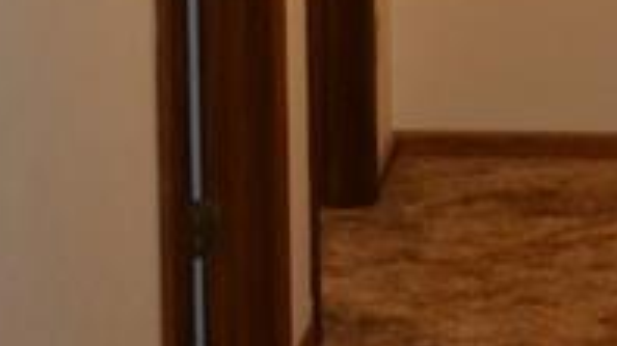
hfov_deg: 14.6
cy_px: -483
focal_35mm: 146
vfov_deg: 7.7
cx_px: 499
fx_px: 2387
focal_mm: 18
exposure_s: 1/60
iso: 800
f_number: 3.5
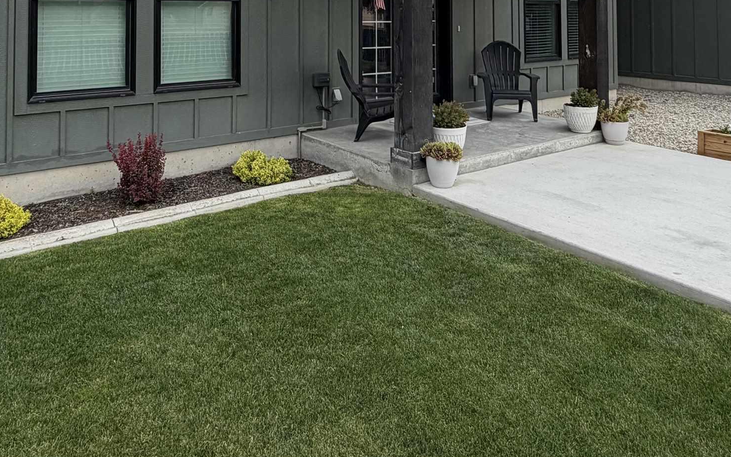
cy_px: -14
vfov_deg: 36.0
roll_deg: +0.6
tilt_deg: +1.8
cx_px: 348
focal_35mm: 31
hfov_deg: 61.2
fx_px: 618
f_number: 2.2
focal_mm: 2.22
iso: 40
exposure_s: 1/770
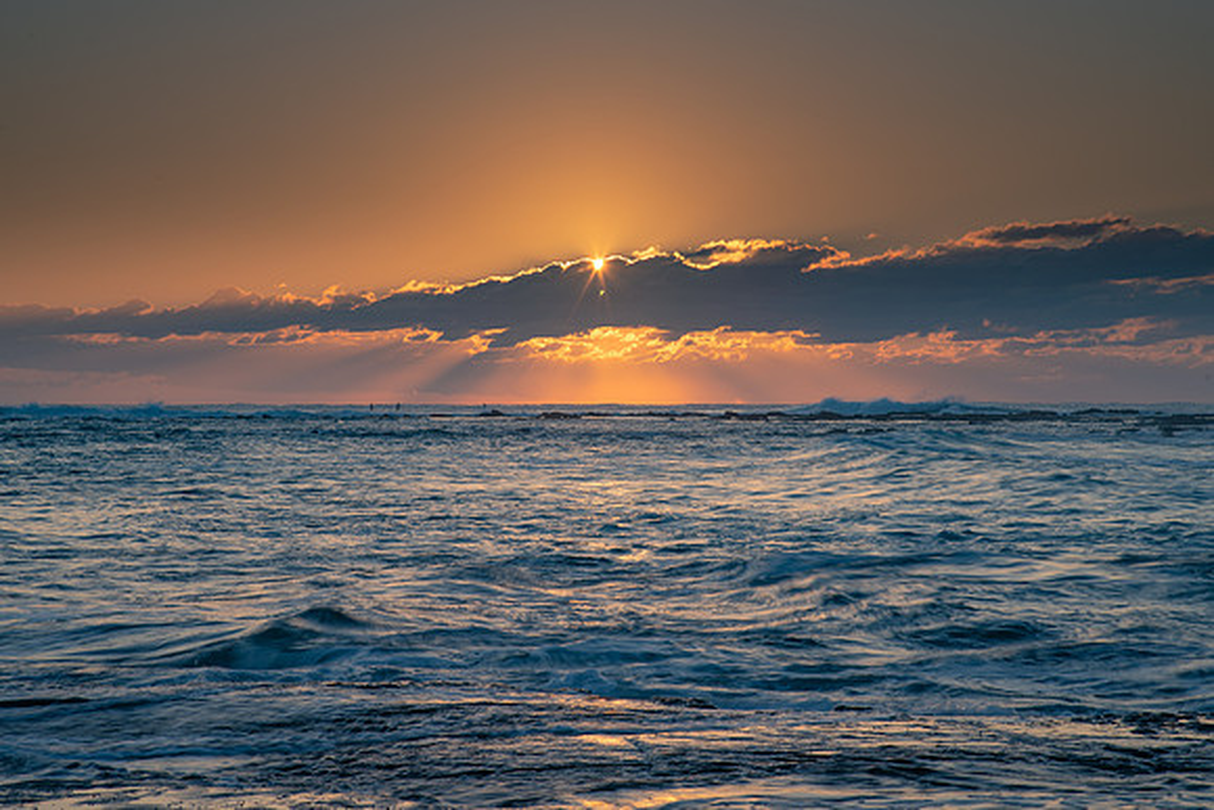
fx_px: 3490
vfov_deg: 13.2
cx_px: 627
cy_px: 391
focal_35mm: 103
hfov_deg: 19.7
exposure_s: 1/13
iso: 31
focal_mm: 98
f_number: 14
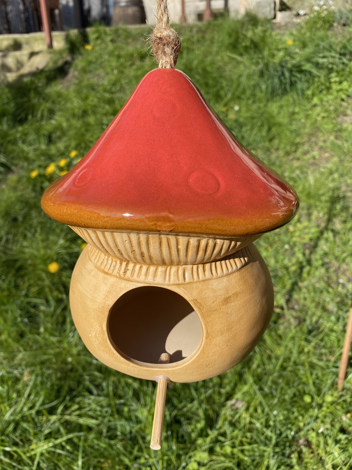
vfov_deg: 67.3
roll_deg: +1.7
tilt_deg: -23.2
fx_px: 353
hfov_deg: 53.1
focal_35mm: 26
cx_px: 176
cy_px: 235
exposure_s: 1/2141
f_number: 1.8
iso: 32
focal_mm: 4.25
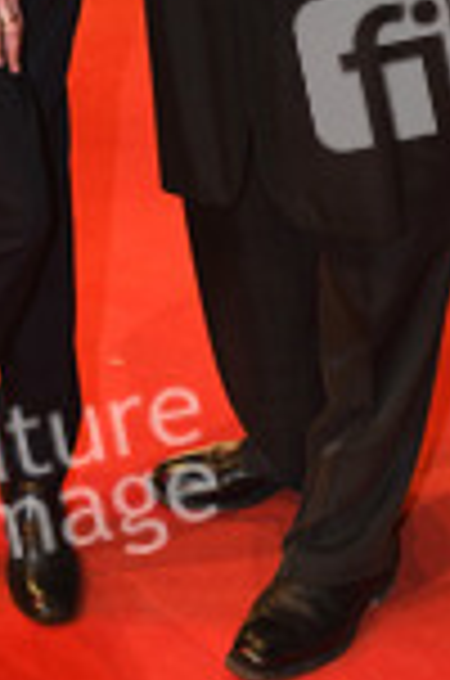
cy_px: -180
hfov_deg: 14.6
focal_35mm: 93
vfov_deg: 20.3
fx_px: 1752
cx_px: 117
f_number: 5
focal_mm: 35
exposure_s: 1/320
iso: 1250
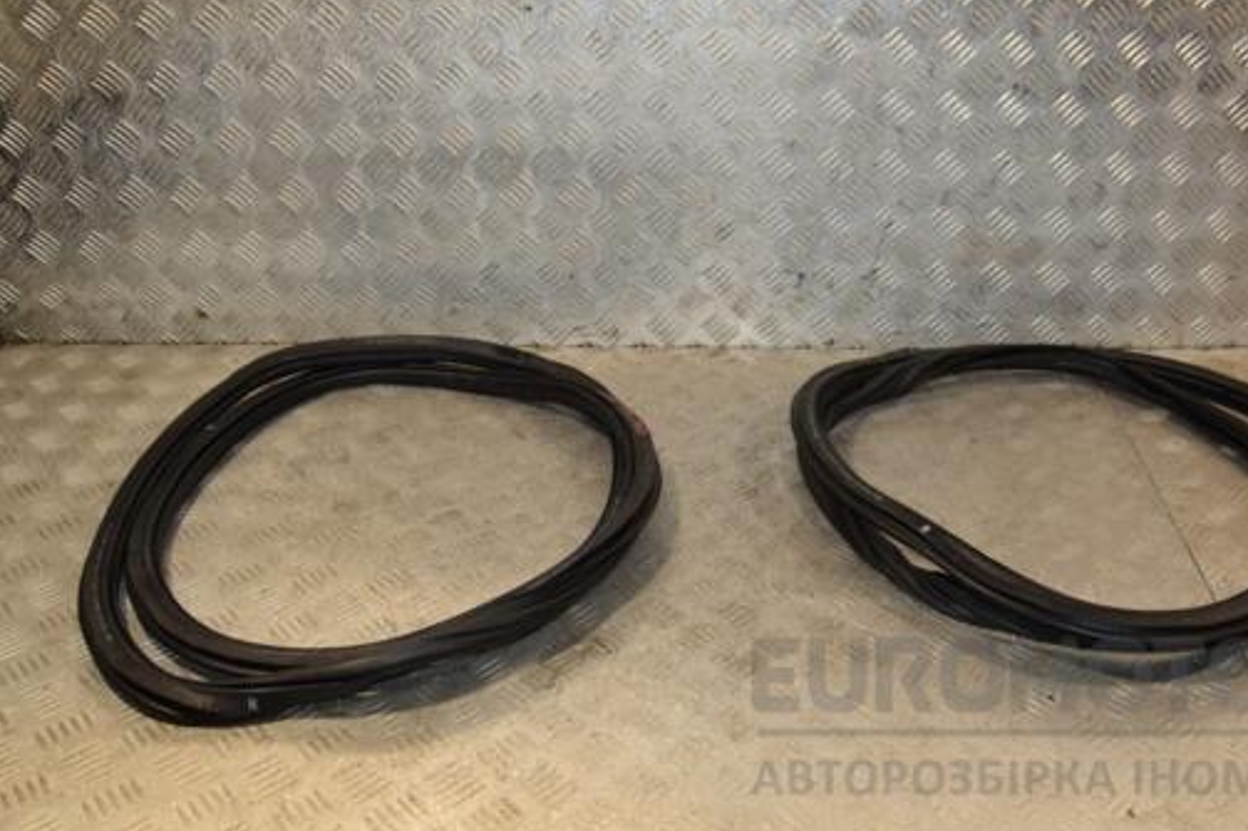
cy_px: 345
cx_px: 705
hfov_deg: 51.0
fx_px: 1303
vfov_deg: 35.3
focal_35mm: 38
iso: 800
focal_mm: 21
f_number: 5.6
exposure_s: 1/200
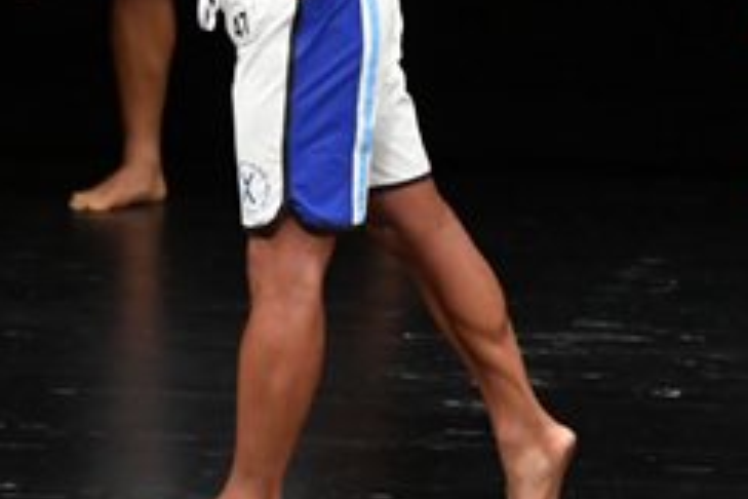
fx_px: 15915
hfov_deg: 2.7
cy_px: -9
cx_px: 346
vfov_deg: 1.8
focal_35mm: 766
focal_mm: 160
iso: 3200
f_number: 5.6
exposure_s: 1/400
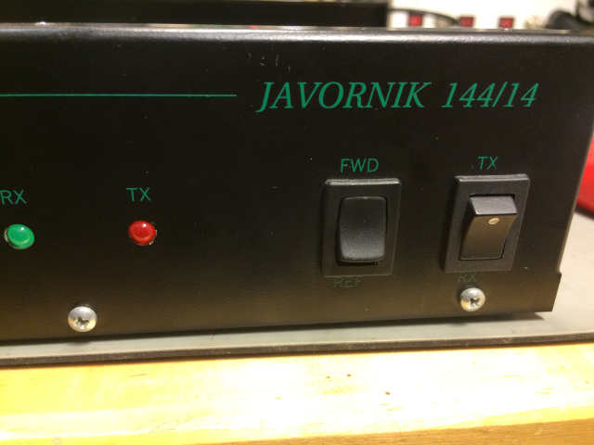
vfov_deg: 48.2
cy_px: 222
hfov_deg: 61.7
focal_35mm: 29
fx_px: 498
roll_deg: -0.6
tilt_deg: -25.0
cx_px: 297
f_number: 2.2
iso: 200
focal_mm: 4.15
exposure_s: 1/33
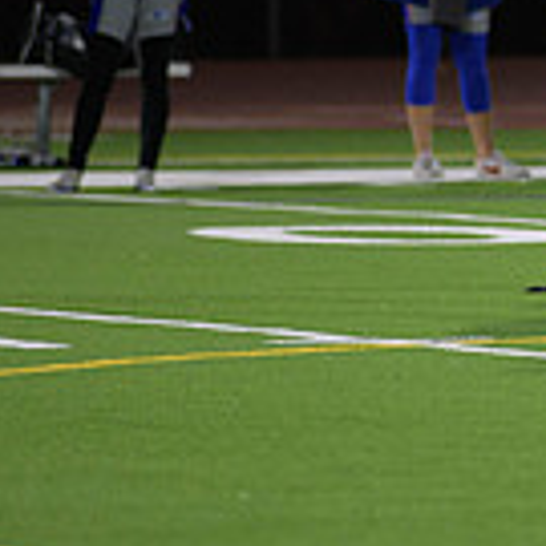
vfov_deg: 2.4
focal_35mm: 733
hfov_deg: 2.4
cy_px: 140
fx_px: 13081
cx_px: 744
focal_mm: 200
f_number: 2.8
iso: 720
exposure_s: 1/200
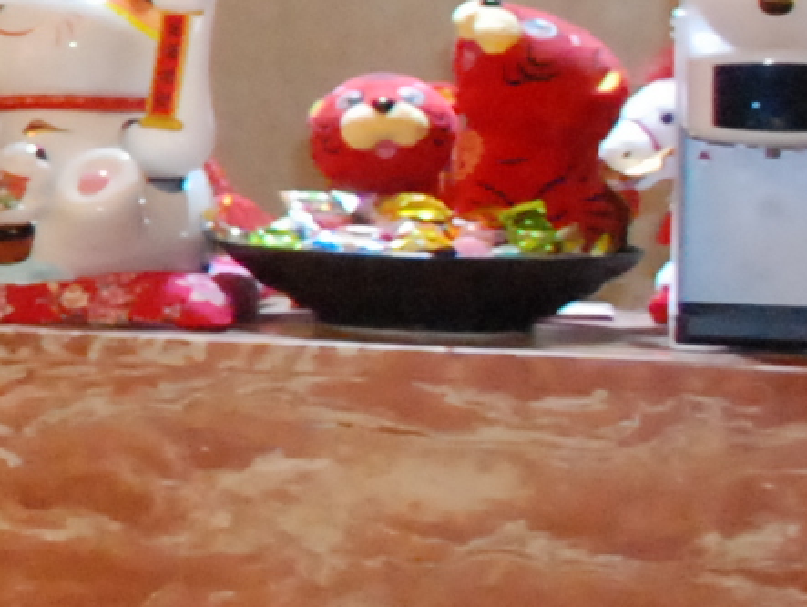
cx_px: -2226
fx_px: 5296
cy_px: -137
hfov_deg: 7.0
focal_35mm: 227
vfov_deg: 6.5
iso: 1600
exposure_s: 1/60
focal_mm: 18
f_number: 5.6
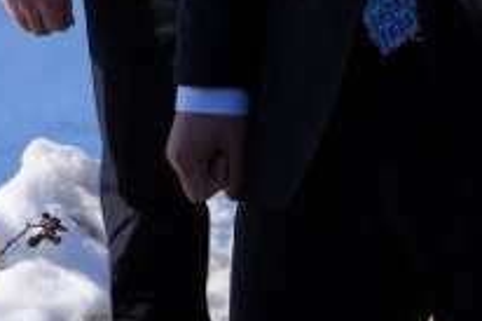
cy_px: -353
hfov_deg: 12.4
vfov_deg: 7.9
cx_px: 454
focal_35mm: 164
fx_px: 2194
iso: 160
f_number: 10
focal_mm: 33
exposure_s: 1/200
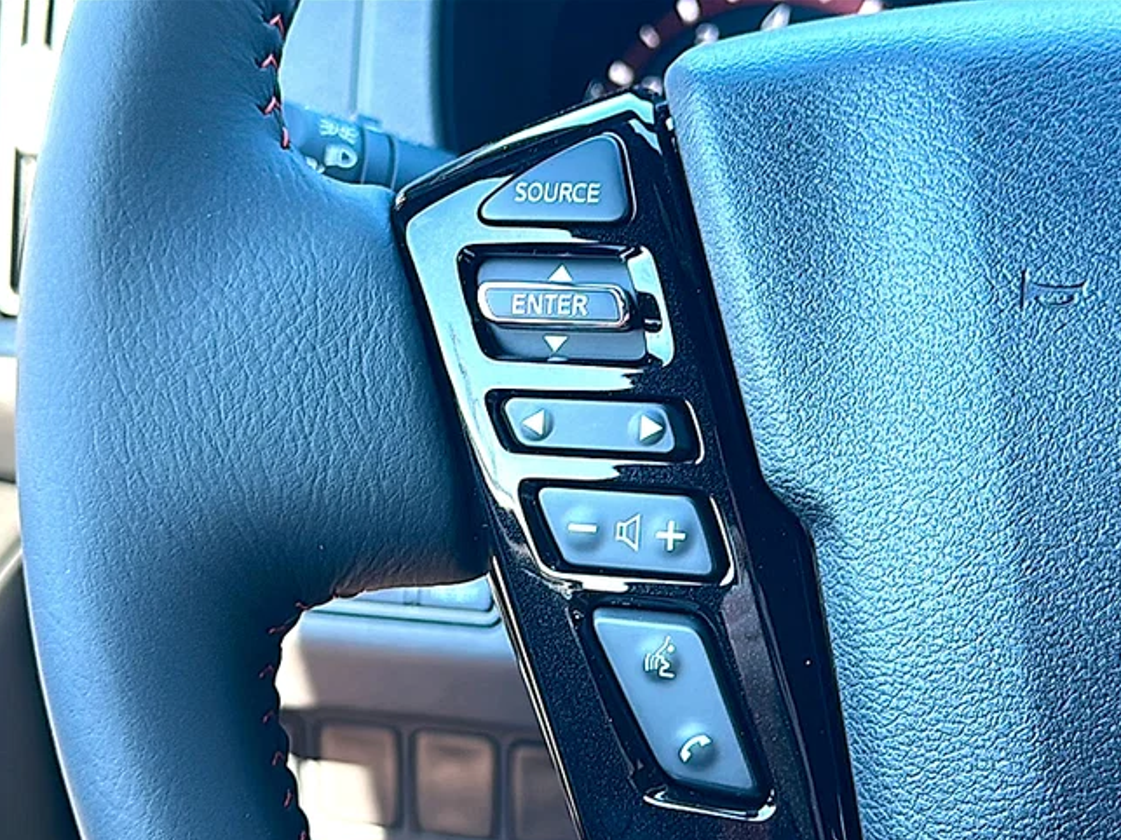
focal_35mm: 49
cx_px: 561
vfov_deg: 29.7
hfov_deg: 38.9
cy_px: 456
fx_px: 1587
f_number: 1.78
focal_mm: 6.86
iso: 50
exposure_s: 1/73
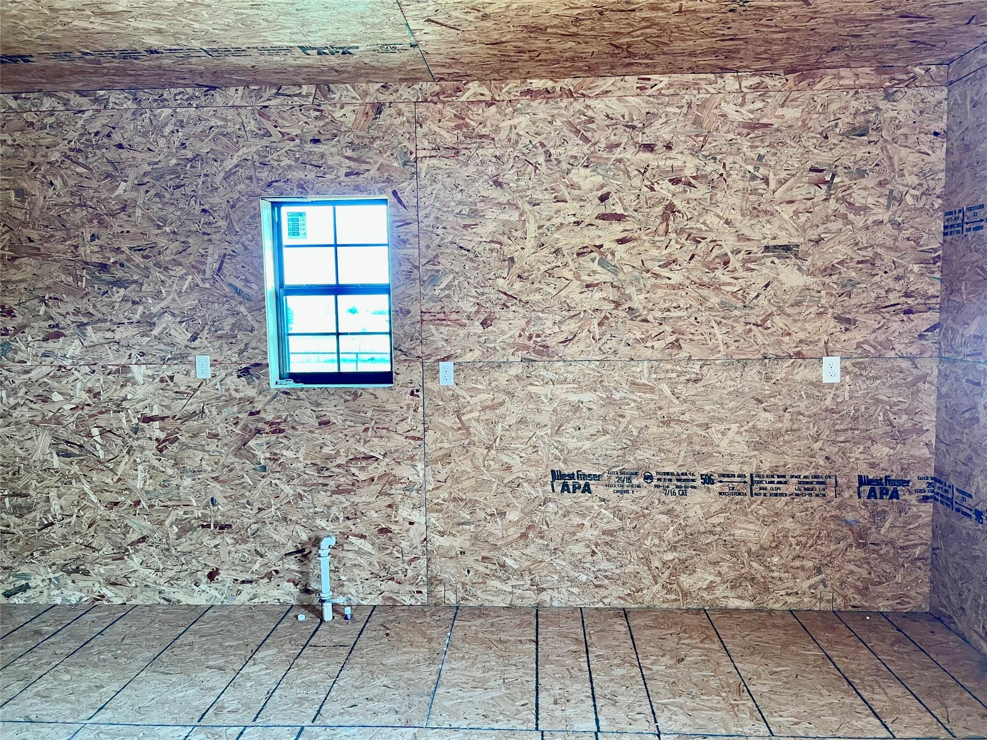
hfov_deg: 67.3
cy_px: 370
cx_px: 494
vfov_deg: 53.1
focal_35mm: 26
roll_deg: +0.7
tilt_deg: -5.3
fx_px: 741
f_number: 1.5
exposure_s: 1/62
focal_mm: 5.7
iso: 125
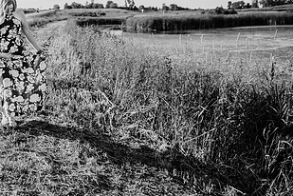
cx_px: 57
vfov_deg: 29.0
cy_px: 29
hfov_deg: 41.6
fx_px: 366
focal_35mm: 45
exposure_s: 1/1600
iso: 100
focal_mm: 24
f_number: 2.2
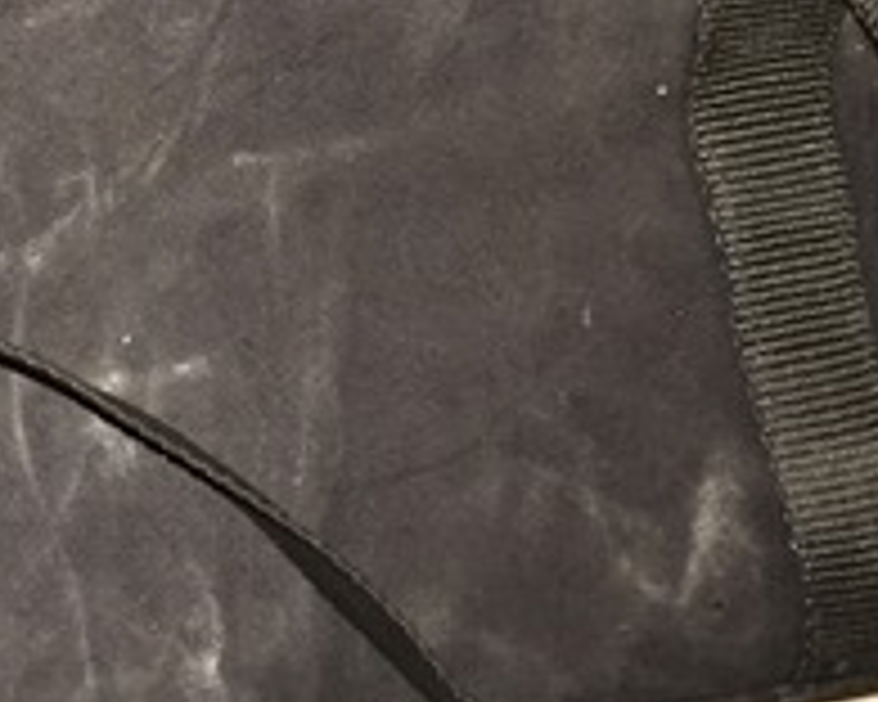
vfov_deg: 15.8
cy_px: -162
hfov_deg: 19.6
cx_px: -131
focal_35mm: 93
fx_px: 2417
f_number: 2.2
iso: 200
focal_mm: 4.15
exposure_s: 1/17
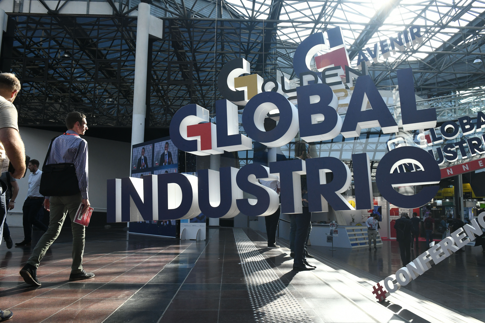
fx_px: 418
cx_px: 242
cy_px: 162
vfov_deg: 42.3
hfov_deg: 60.3
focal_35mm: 31
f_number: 13
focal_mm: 31
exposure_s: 1/500
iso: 2500
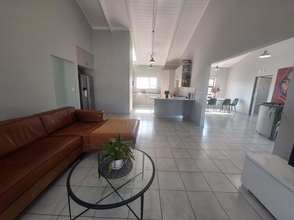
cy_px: 110
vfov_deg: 89.9
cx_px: 147
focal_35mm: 13
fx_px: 110
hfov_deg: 106.2
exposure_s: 1/50
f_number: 2.2
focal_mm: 1.74
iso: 64
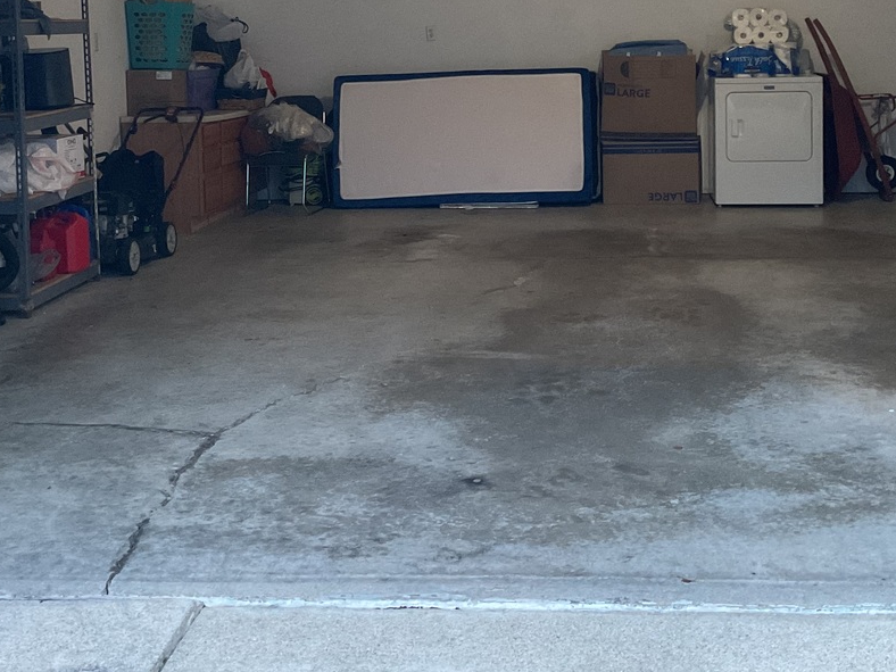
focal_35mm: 53
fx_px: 1372
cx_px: 476
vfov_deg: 26.9
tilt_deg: -3.2
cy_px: 113
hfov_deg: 36.2
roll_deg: +0.8
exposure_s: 1/60
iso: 250
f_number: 1.8
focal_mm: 3
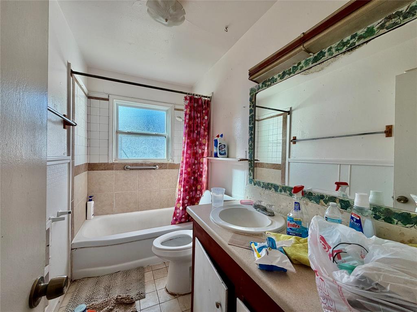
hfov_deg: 102.1
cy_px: 156
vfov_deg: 85.7
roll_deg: -0.3
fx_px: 169
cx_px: 208
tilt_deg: -0.4
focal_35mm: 14
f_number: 2.2
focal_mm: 2.22
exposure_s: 1/121
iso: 64
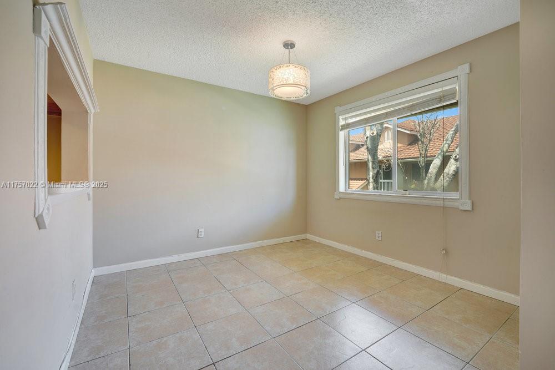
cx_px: 278
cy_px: 185
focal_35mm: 14
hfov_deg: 104.2
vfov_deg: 81.2
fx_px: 216
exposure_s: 1/6
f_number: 8
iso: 100
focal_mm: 14
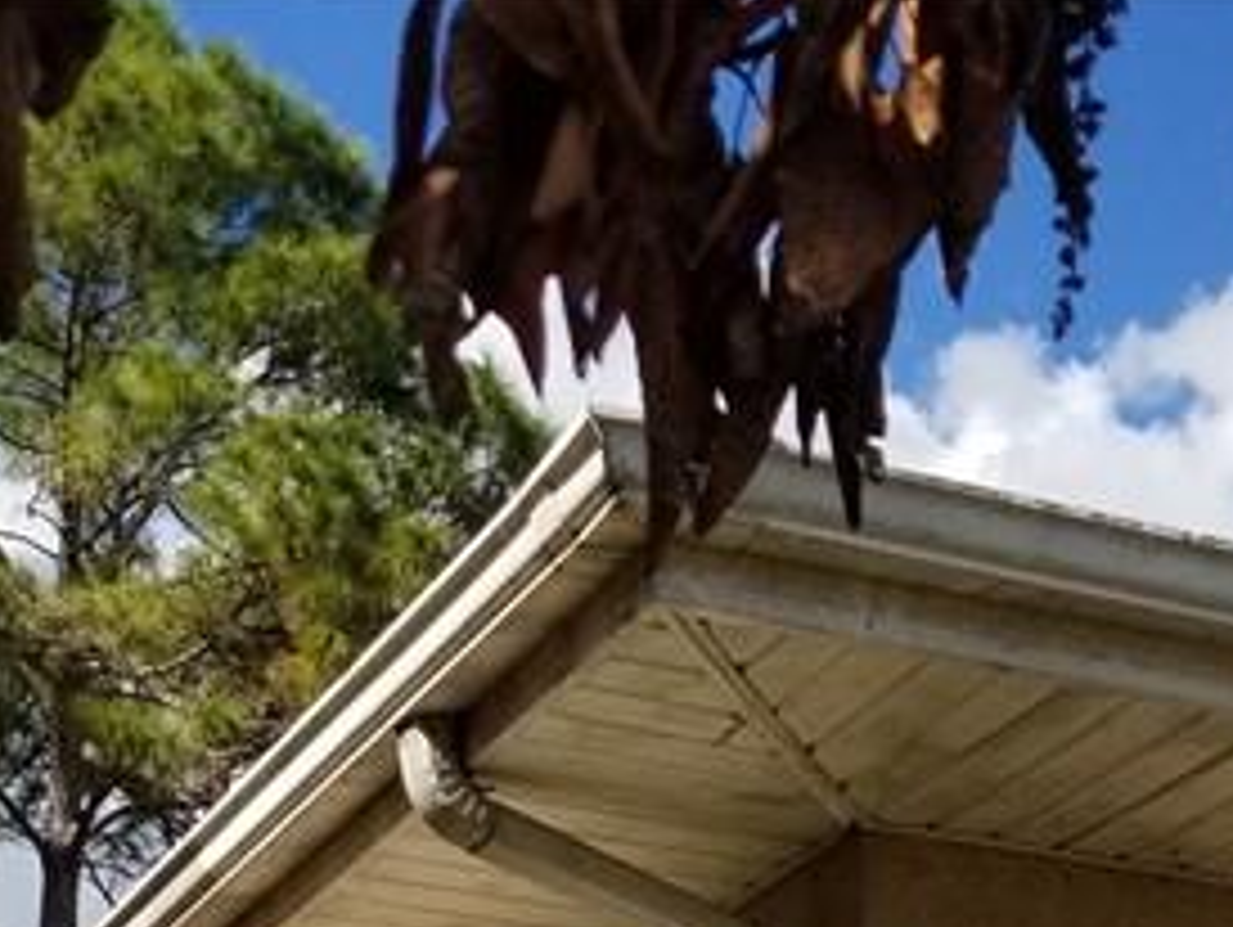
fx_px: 3458
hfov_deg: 20.2
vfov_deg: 13.6
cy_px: 1710
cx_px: 639
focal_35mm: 97
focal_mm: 4.25
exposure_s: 1/2584
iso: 50
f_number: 1.7
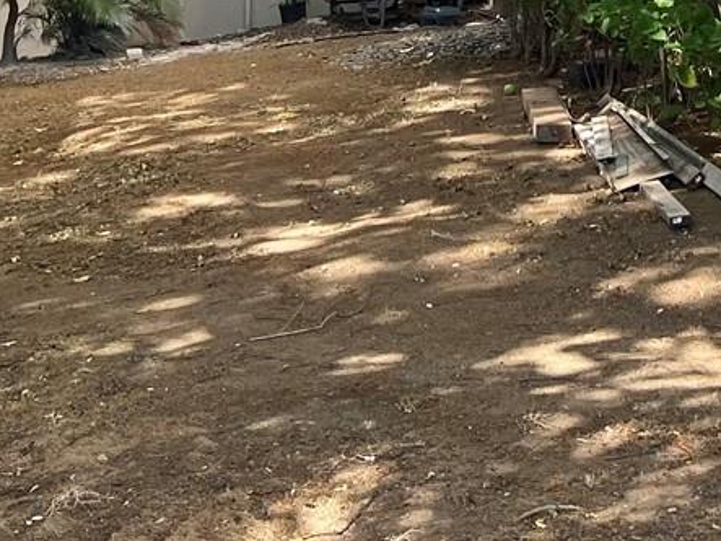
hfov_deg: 20.7
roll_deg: +2.9
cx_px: 544
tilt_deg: +8.1
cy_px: -433
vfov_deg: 14.0
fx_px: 1957
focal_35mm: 94
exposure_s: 1/2083
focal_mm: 5.7
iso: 50
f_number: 1.5
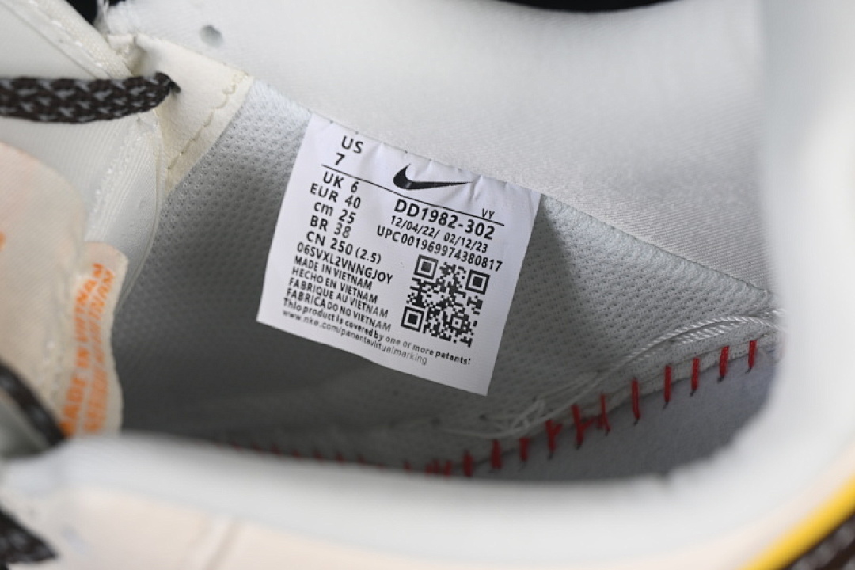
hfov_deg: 27.0
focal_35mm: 75
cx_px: 428
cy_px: 285
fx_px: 1781
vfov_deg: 18.2
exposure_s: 1/80
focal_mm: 50
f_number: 7.1
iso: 160
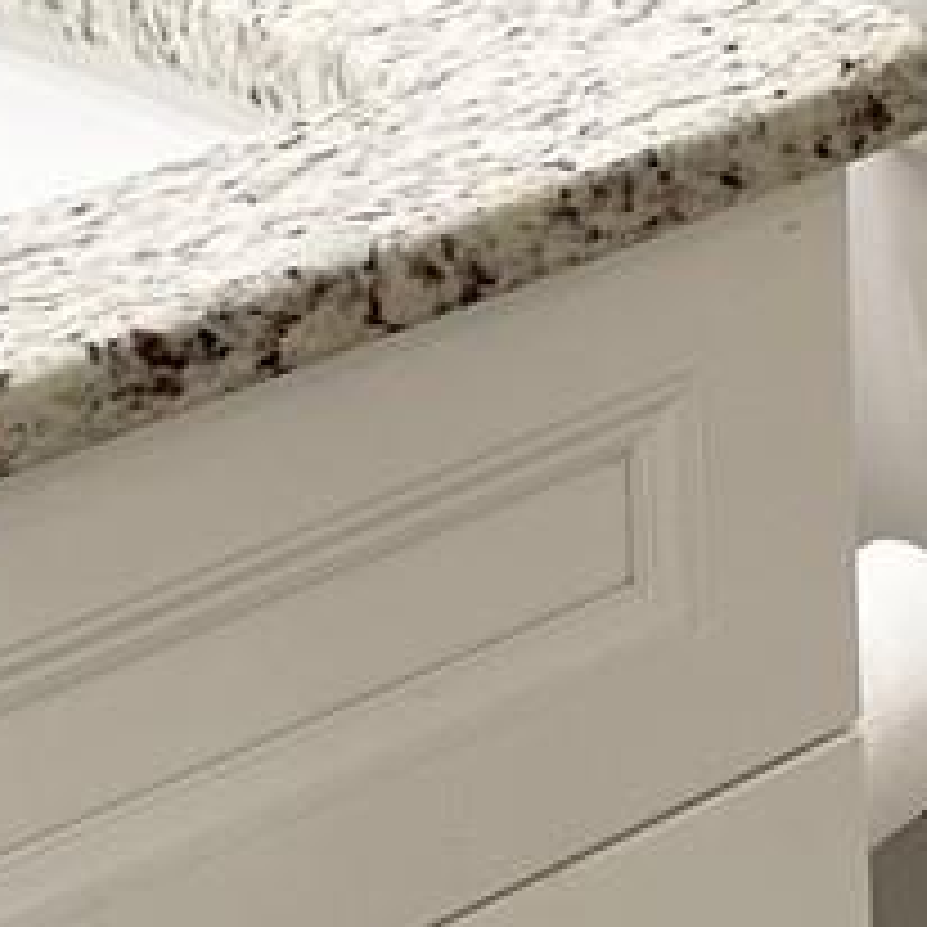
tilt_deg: -12.4
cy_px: -693
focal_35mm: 172
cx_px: 1449
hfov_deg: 9.8
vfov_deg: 9.7
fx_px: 5211
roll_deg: +0.2
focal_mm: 5.1
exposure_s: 1/60
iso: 64
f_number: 1.6
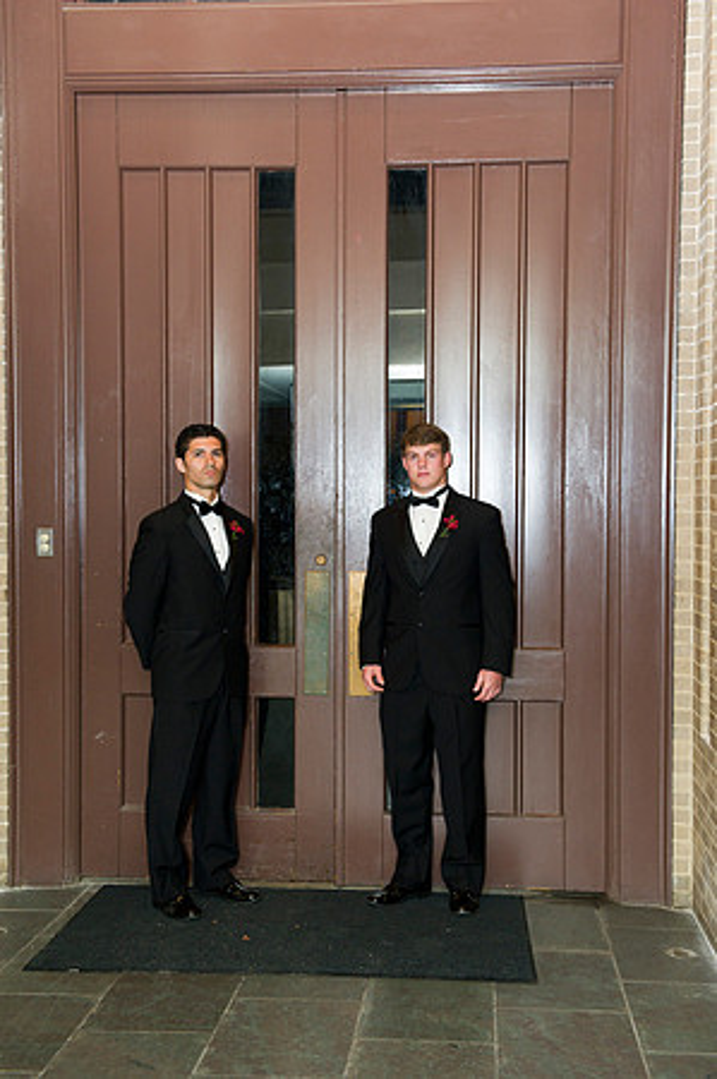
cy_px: 540
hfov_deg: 28.0
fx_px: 1437
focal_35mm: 48
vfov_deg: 41.2
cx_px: 358
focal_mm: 48
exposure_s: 1/60
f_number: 5.6
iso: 800
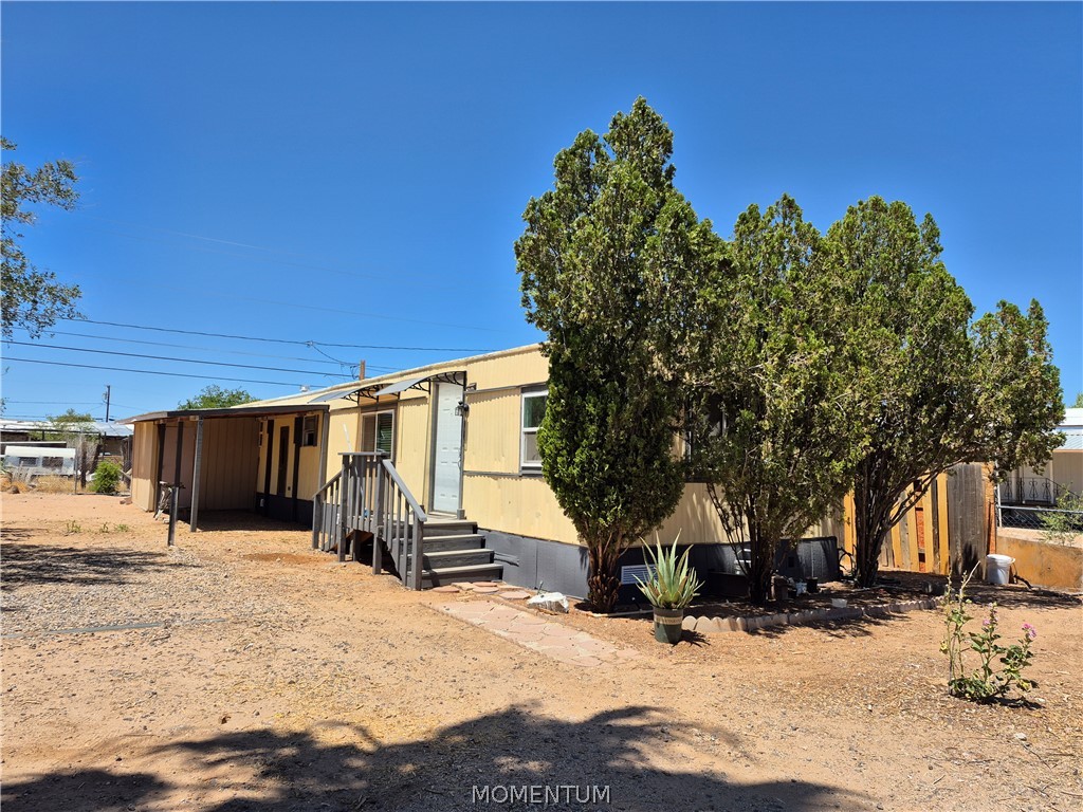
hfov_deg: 73.9
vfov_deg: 58.9
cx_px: 542
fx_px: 720
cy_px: 406
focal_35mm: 23
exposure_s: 1/1860
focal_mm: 5.4
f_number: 1.8
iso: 25
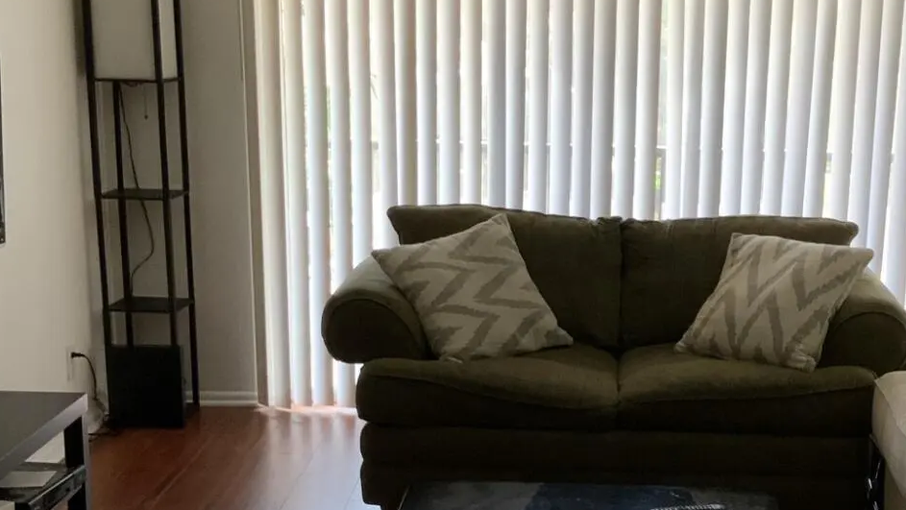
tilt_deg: -14.6
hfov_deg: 31.2
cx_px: 601
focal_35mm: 67
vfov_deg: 17.8
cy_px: 425
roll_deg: -0.8
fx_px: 1610
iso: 100
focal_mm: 3
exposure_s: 1/60
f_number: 1.8
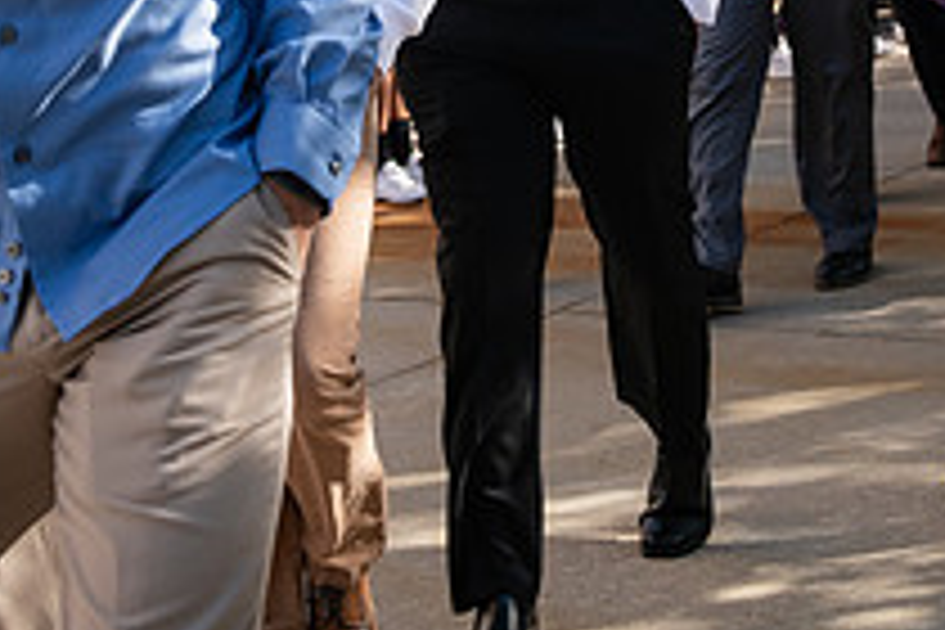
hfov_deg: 19.5
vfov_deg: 12.7
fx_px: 2756
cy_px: -155
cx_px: 428
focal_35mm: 105
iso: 400
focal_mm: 38
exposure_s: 1/500
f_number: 6.3
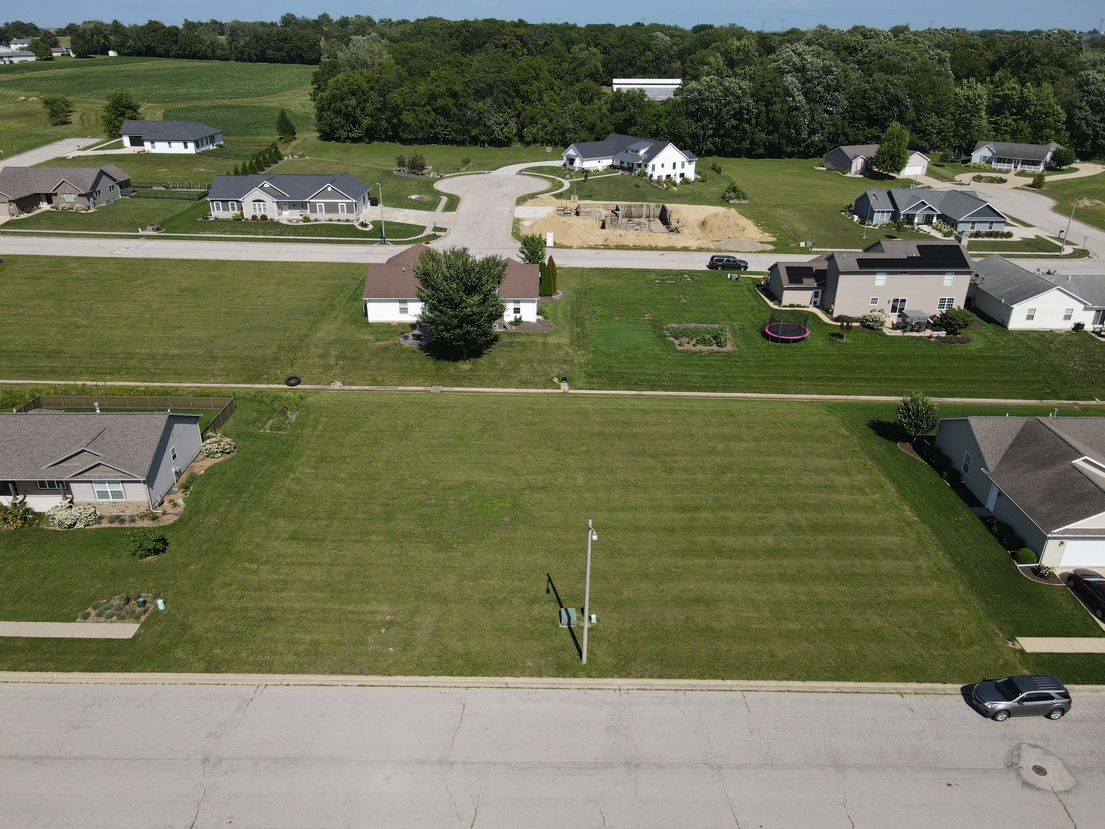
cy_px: 414
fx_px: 766
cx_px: 552
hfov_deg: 71.6
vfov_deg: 56.8
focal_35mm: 24
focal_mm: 4.5
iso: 100
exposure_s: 1/1000
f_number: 2.8
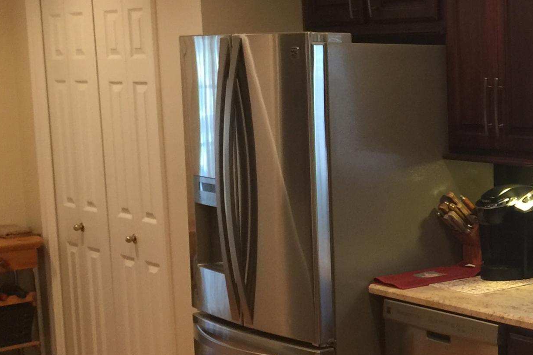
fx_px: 1095
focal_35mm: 74
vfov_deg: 18.4
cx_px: 621
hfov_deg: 25.0
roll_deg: -0.5
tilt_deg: -6.7
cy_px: 216
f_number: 2.2
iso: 64
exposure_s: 1/15
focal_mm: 4.15
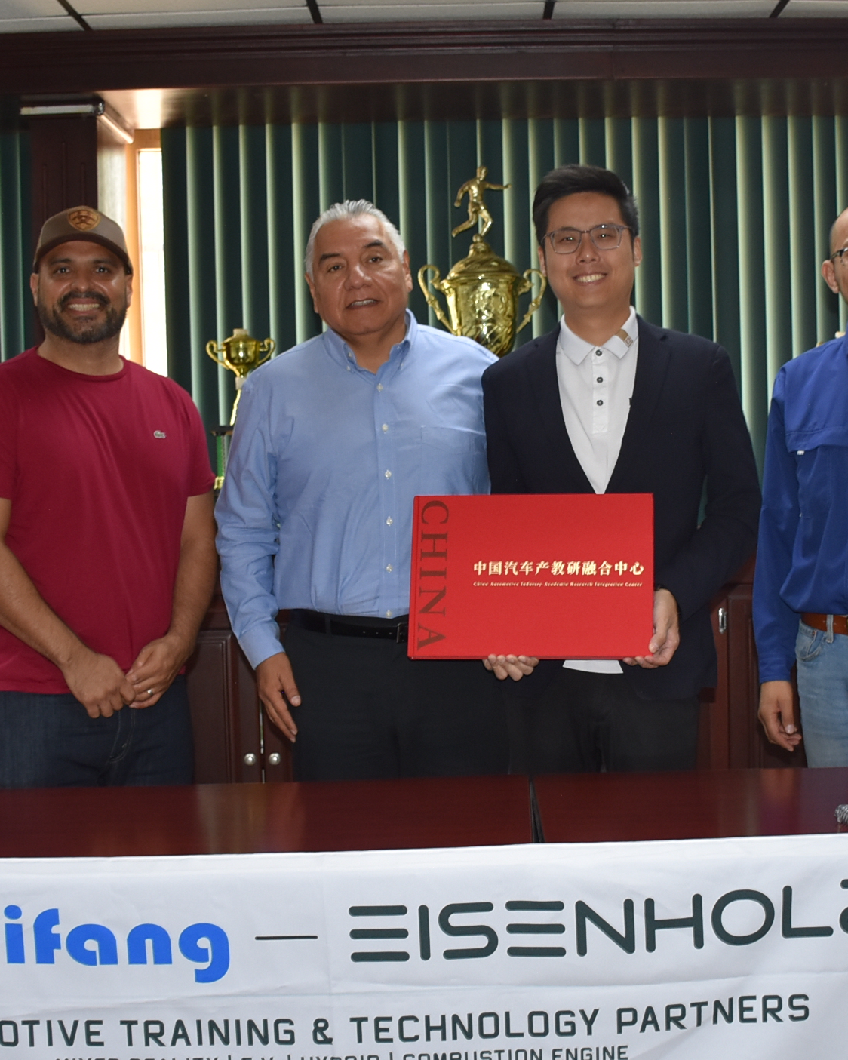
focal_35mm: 60
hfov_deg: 25.4
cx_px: 497
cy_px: 545
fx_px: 1882
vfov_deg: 31.4
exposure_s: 1/60
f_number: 3.5
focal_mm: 20
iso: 500
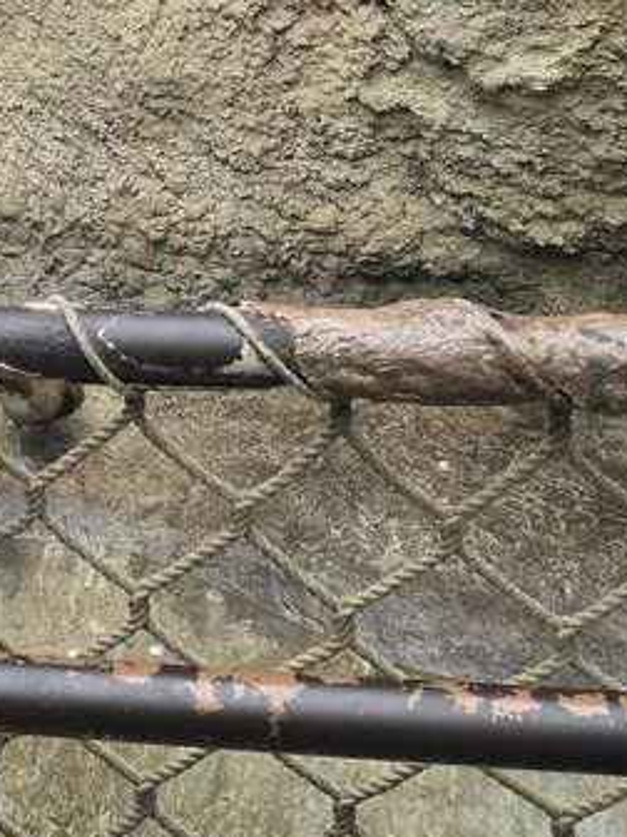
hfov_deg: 19.7
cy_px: -401
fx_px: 1691
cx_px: -134
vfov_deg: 22.9
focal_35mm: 70
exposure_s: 1/120
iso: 250
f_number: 1.8
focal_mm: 5.4
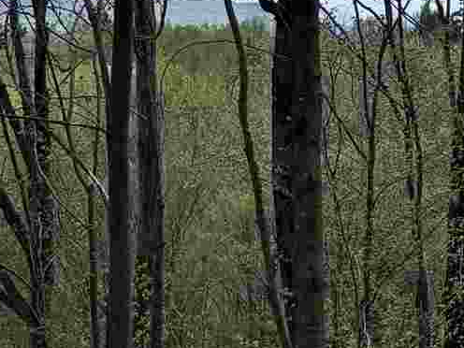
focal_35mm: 161
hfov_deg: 10.9
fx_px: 2158
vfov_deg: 9.1
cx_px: 1018
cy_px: -119
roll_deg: -1.5
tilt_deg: +5.0
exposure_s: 1/3623
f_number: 1.6
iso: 50
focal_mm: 5.96
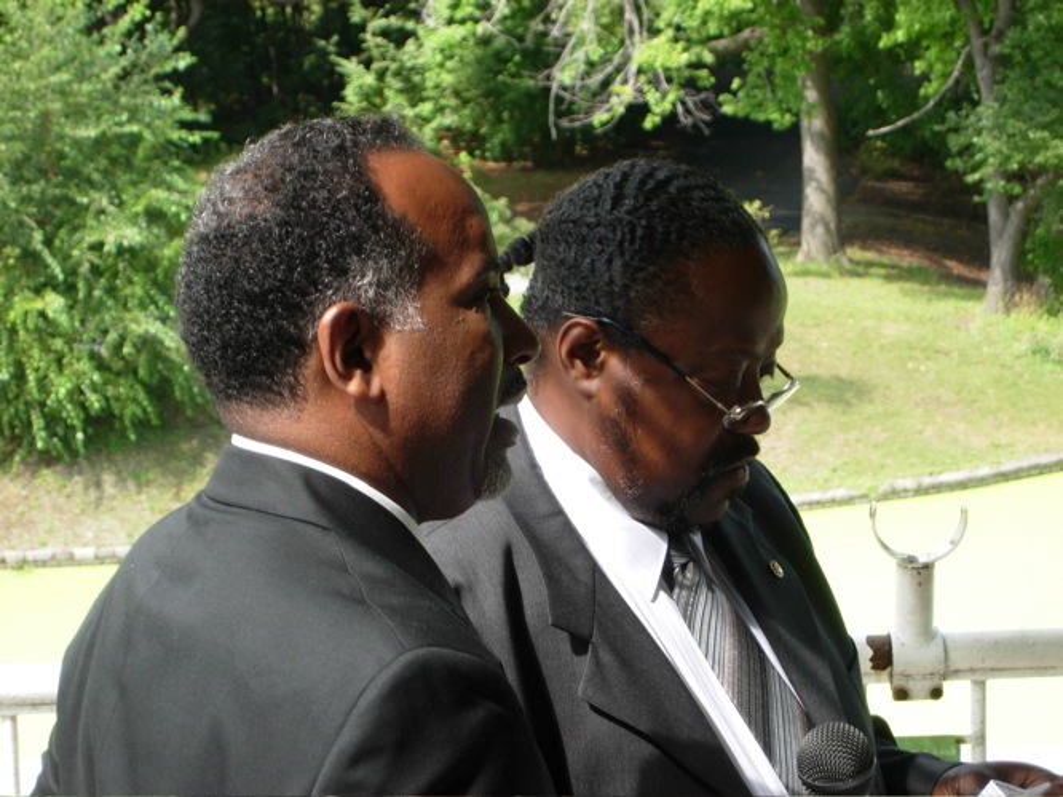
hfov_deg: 16.8
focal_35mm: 117
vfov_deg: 12.7
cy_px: 398
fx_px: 3592
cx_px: 532
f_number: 5.1
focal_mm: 24.5
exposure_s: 1/67.8
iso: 50
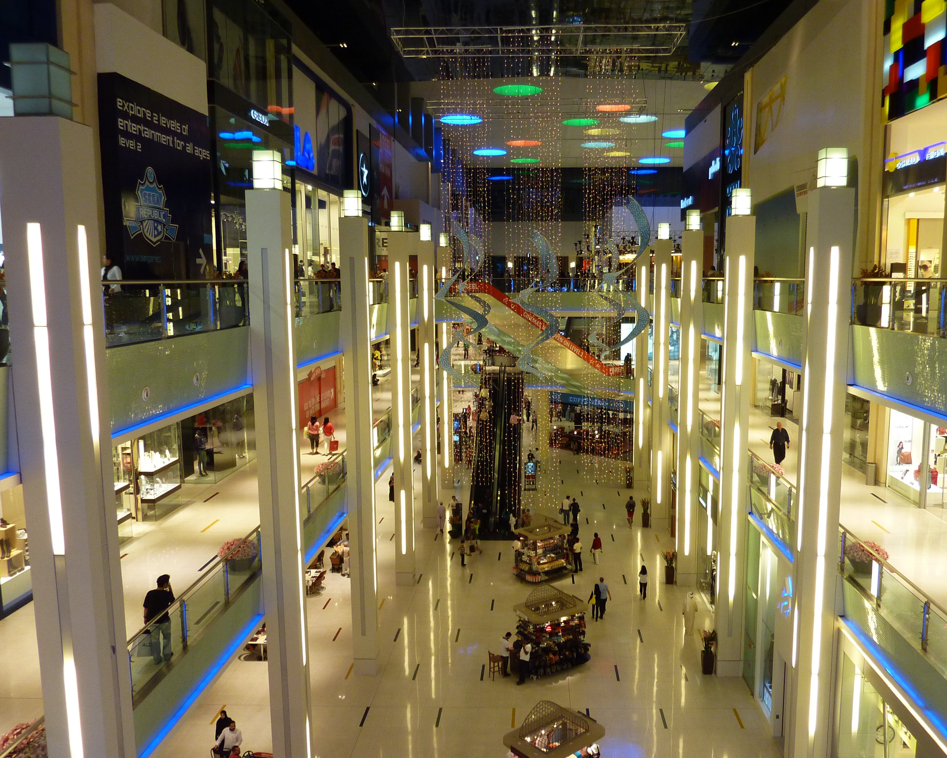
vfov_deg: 53.2
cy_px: 393
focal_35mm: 27
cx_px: 519
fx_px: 757
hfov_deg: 63.9
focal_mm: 4.1
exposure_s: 1/30
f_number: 3.3
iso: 200
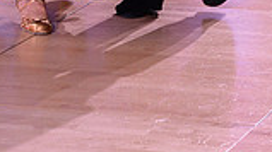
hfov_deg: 5.4
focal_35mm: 401
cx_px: 49
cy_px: -263
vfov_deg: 3.0
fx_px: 2889
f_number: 4.5
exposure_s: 1/250
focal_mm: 105
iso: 2000
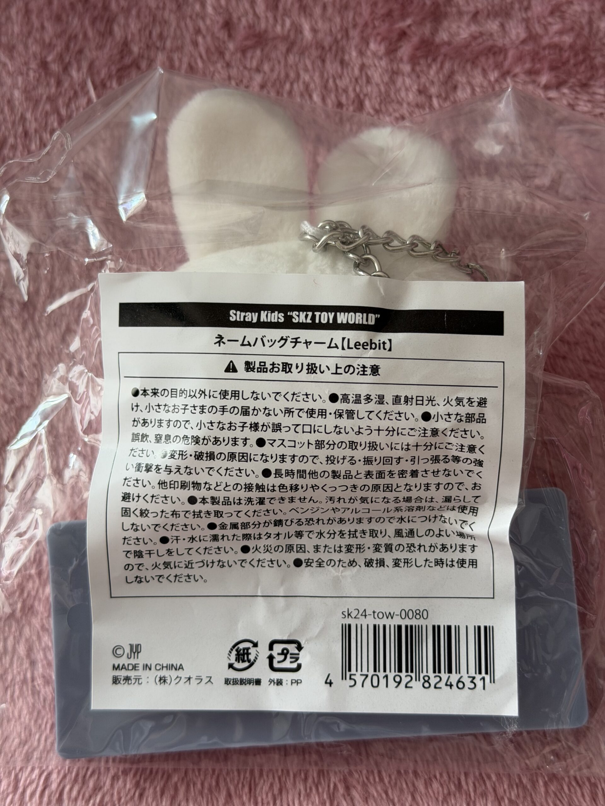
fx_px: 1119
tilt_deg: -75.9
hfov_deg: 30.3
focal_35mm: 48
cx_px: 302
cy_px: 403
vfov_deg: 39.7
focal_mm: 6.76
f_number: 1.78
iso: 100
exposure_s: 1/68
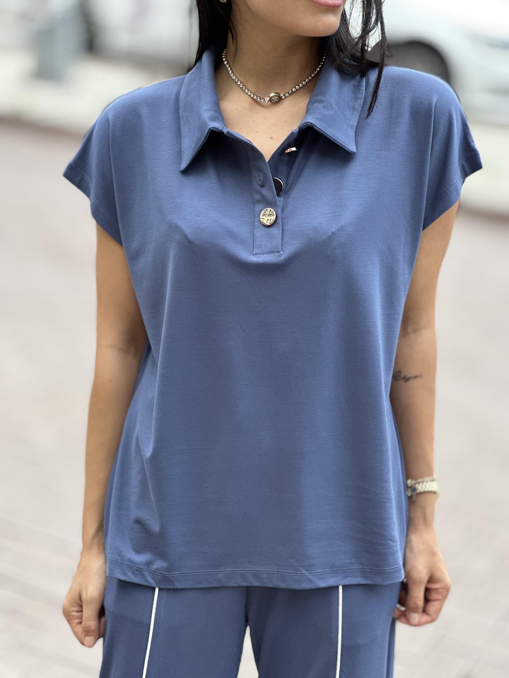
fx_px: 1510
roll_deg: -1.0
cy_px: 339
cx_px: 254
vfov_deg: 25.3
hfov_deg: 19.1
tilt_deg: -15.4
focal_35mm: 77
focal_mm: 9
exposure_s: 1/121
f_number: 2.8
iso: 40
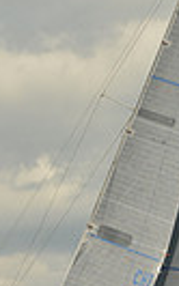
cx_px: 107
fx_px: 2711
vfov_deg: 6.1
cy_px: 183
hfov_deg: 3.8
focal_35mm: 347
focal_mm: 78
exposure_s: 1/800
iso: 400
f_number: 7.1
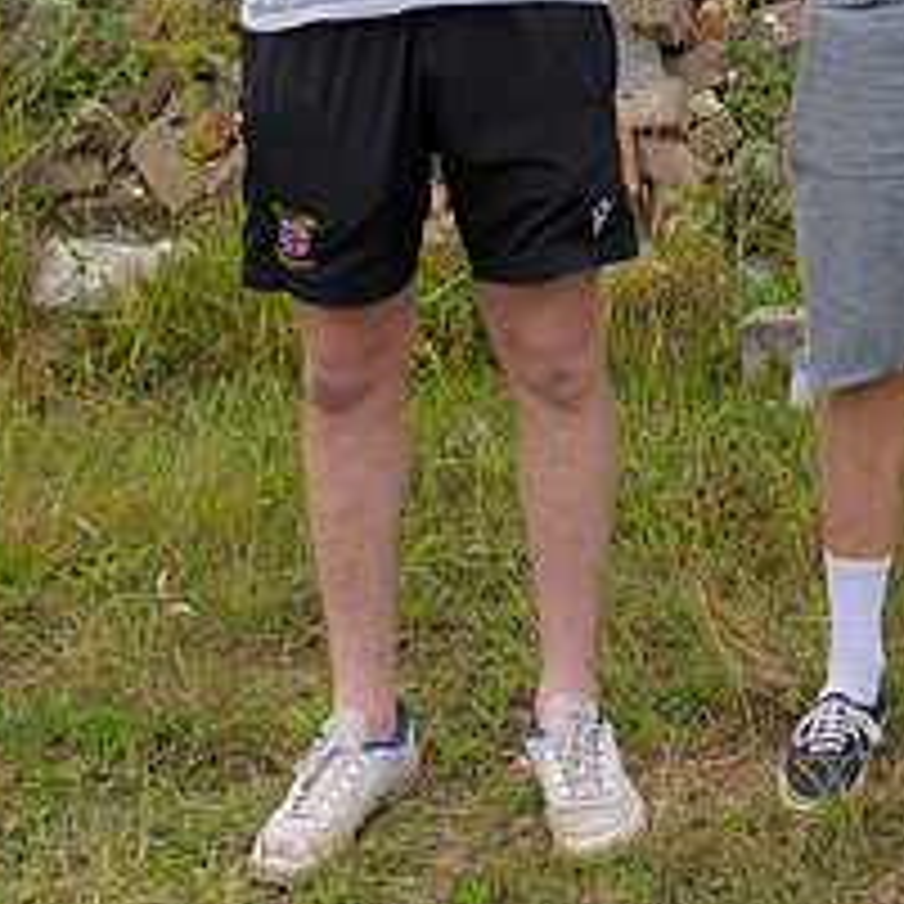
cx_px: 943
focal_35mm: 86
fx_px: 2541
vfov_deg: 19.5
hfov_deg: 19.5
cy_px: -20
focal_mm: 28
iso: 100
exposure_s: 1/320
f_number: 4
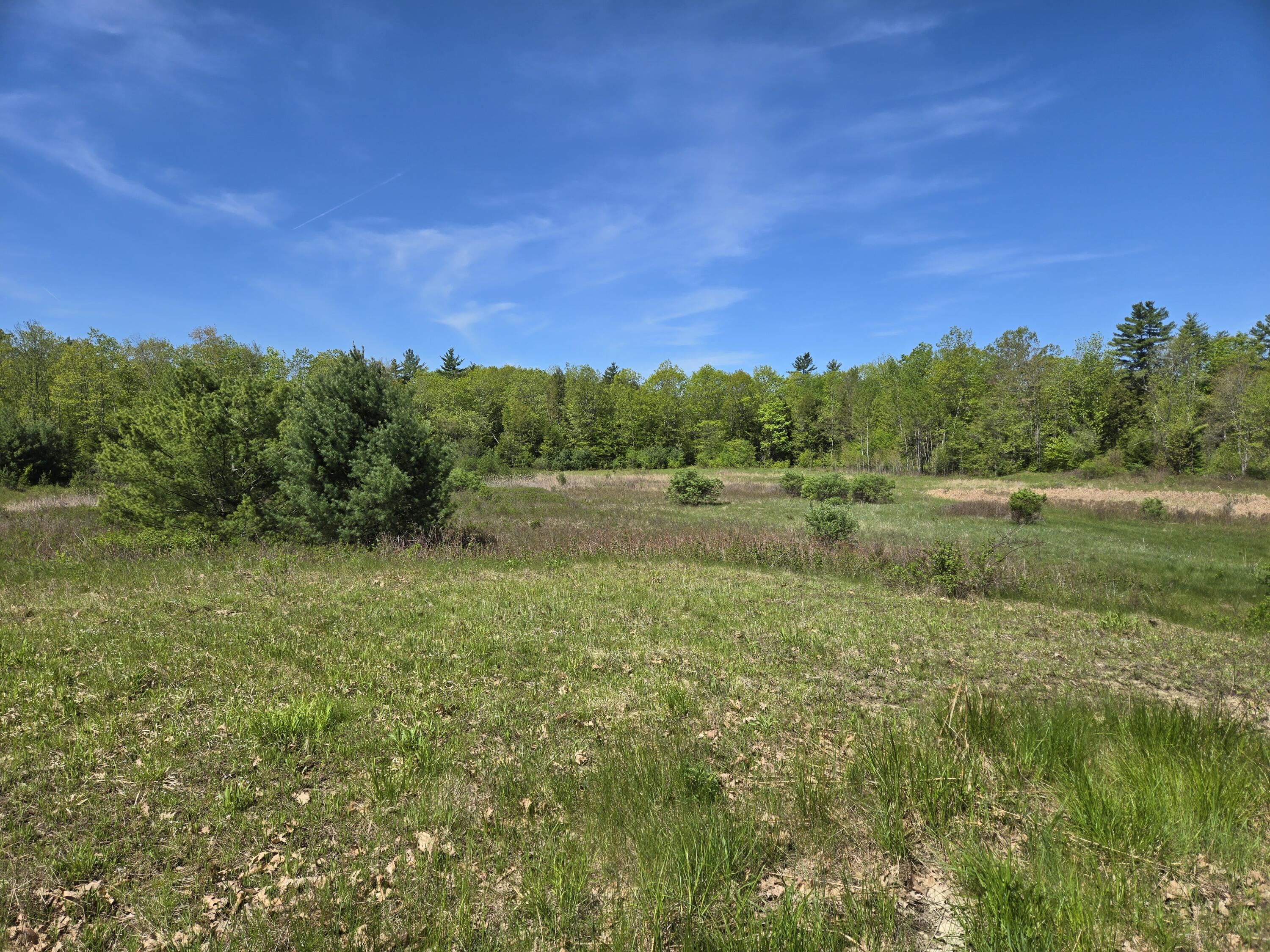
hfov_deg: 73.9
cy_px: 476
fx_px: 844
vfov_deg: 58.9
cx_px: 635
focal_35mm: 23
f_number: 1.8
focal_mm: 5.4
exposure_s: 1/2333
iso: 25
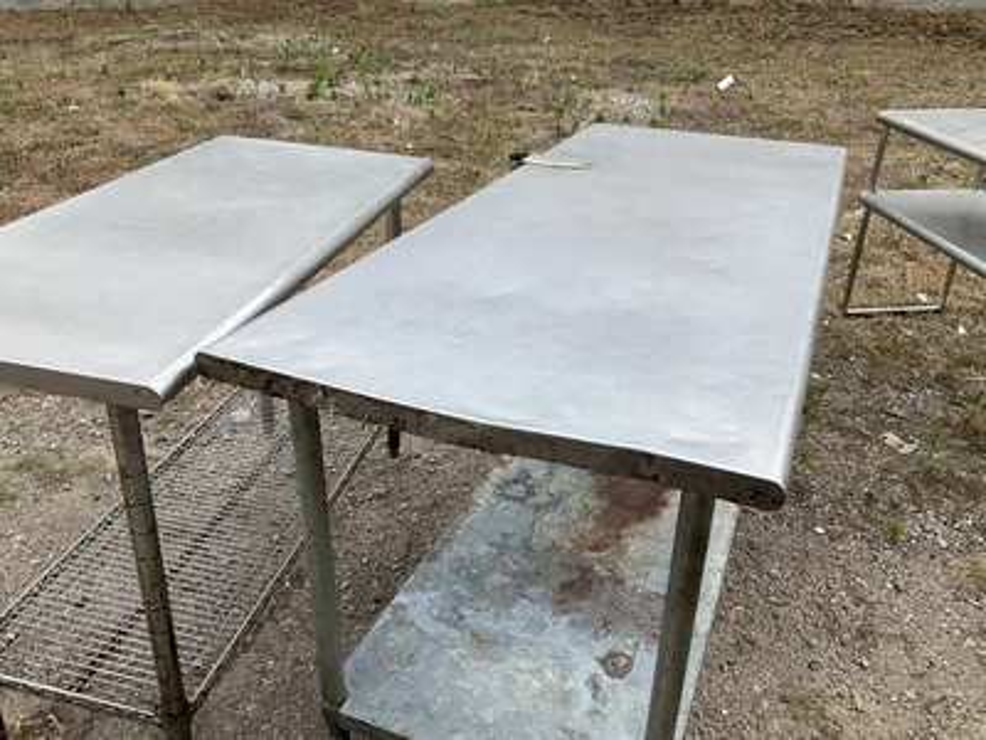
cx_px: 493
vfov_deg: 48.2
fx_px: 826
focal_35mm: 29
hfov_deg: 61.7
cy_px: 370
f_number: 1.8
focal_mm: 3
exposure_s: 1/944
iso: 25
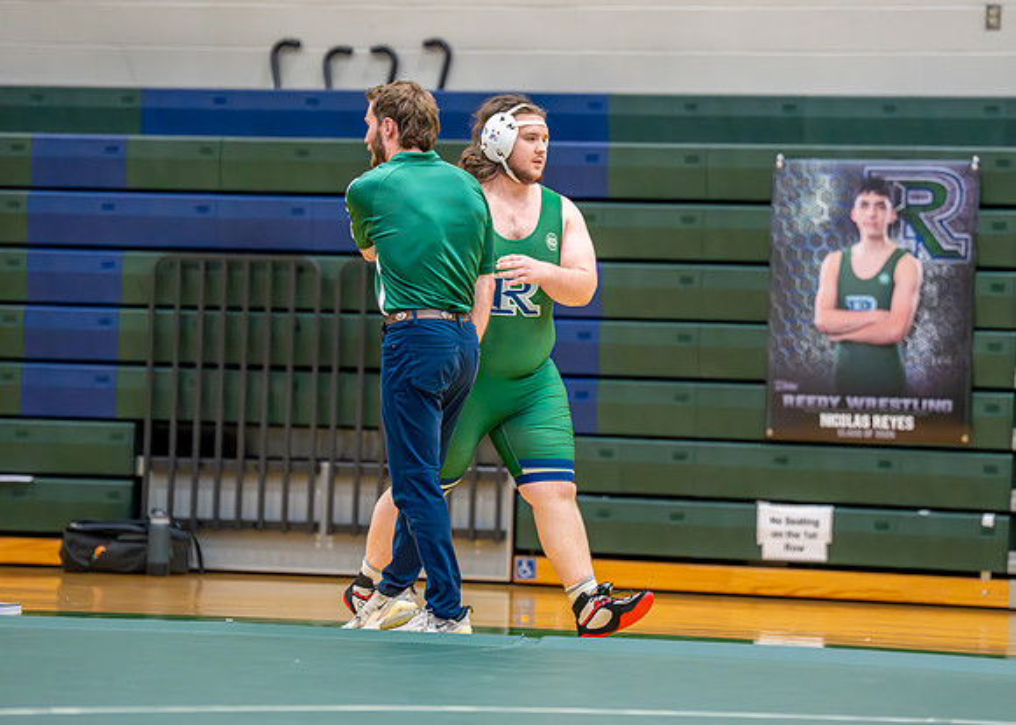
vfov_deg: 8.2
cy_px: 328
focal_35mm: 174
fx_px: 5031
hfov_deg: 11.5
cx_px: 528
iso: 6400
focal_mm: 144
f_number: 2.8
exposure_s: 1/1000
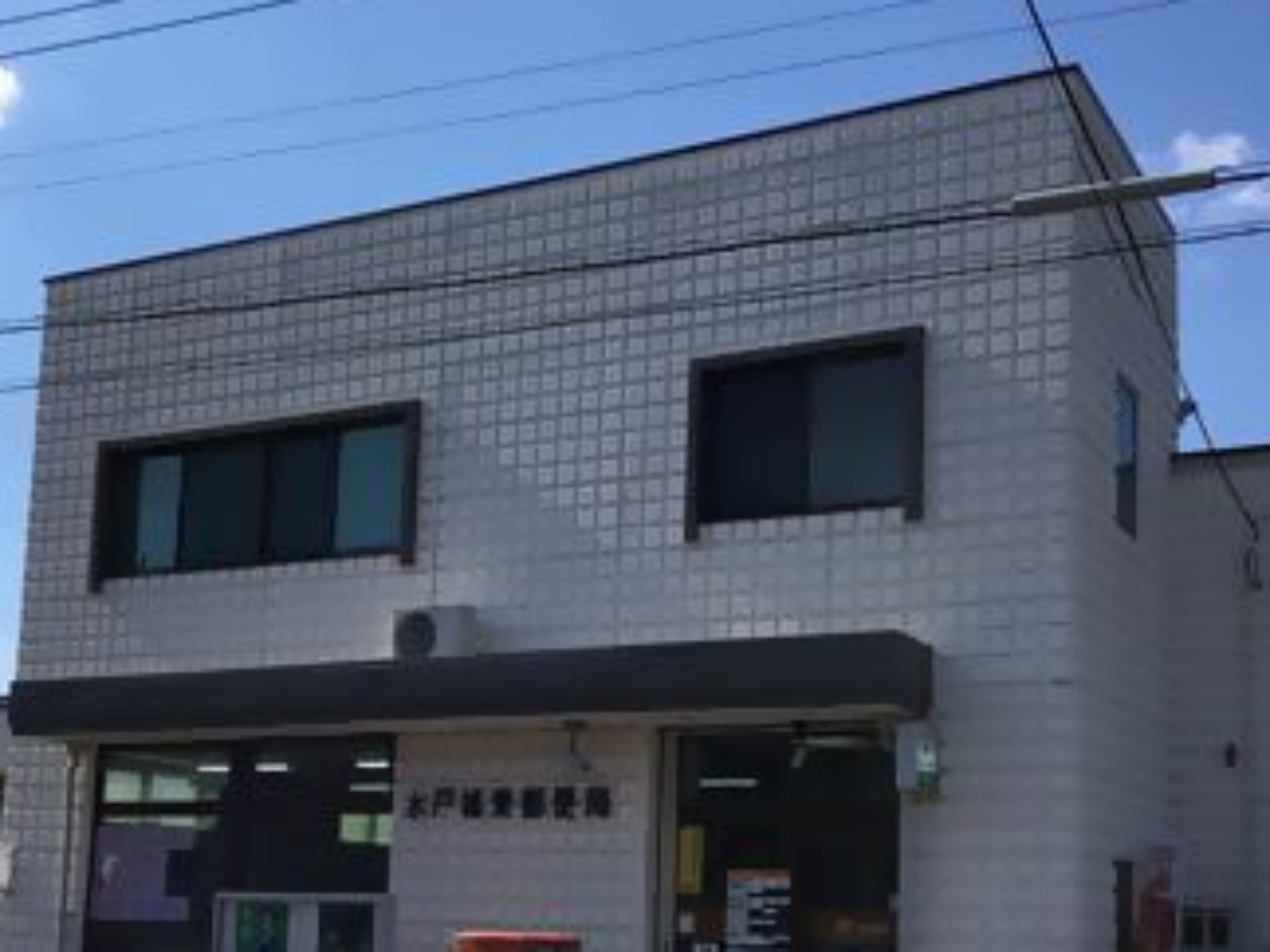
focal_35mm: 48
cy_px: 686
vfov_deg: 29.9
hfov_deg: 39.7
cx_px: 641
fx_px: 1760
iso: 25
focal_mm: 3.3
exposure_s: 1/1431
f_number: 2.4
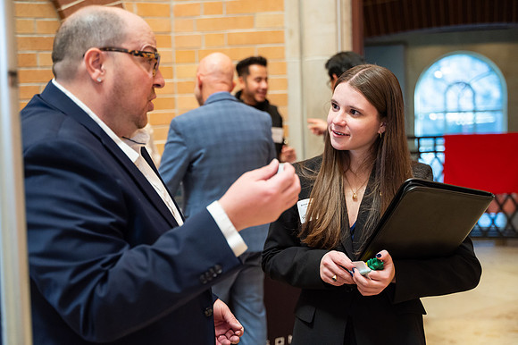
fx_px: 748
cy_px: 172
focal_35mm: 52
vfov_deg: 26.0
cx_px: 259
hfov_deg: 38.2
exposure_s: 1/400
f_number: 2.8
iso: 2500
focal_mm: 52
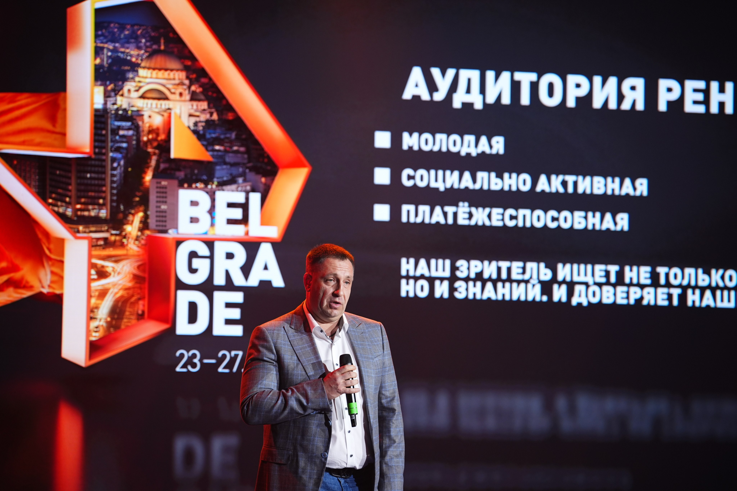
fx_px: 2825
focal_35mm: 138
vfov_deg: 9.9
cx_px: 368
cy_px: 246
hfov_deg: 14.9
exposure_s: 1/200
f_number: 2.8
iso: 500
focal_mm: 138
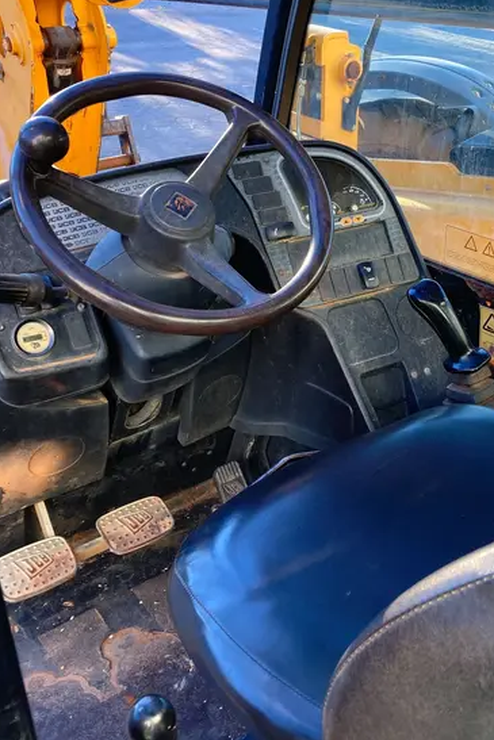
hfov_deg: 33.8
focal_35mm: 39
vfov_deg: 49.4
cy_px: 328
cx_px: 349
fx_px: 802
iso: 32
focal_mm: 3.99
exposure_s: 1/121
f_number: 1.8
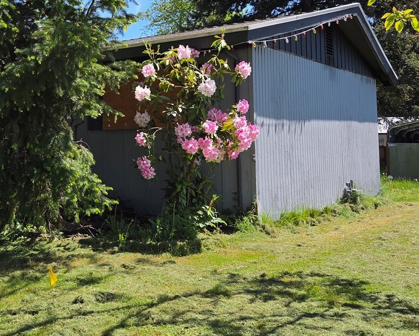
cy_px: 111
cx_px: 62
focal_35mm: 46
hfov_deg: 38.2
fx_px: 571
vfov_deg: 32.5
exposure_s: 1/2404
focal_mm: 5.4
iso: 80
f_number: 1.8
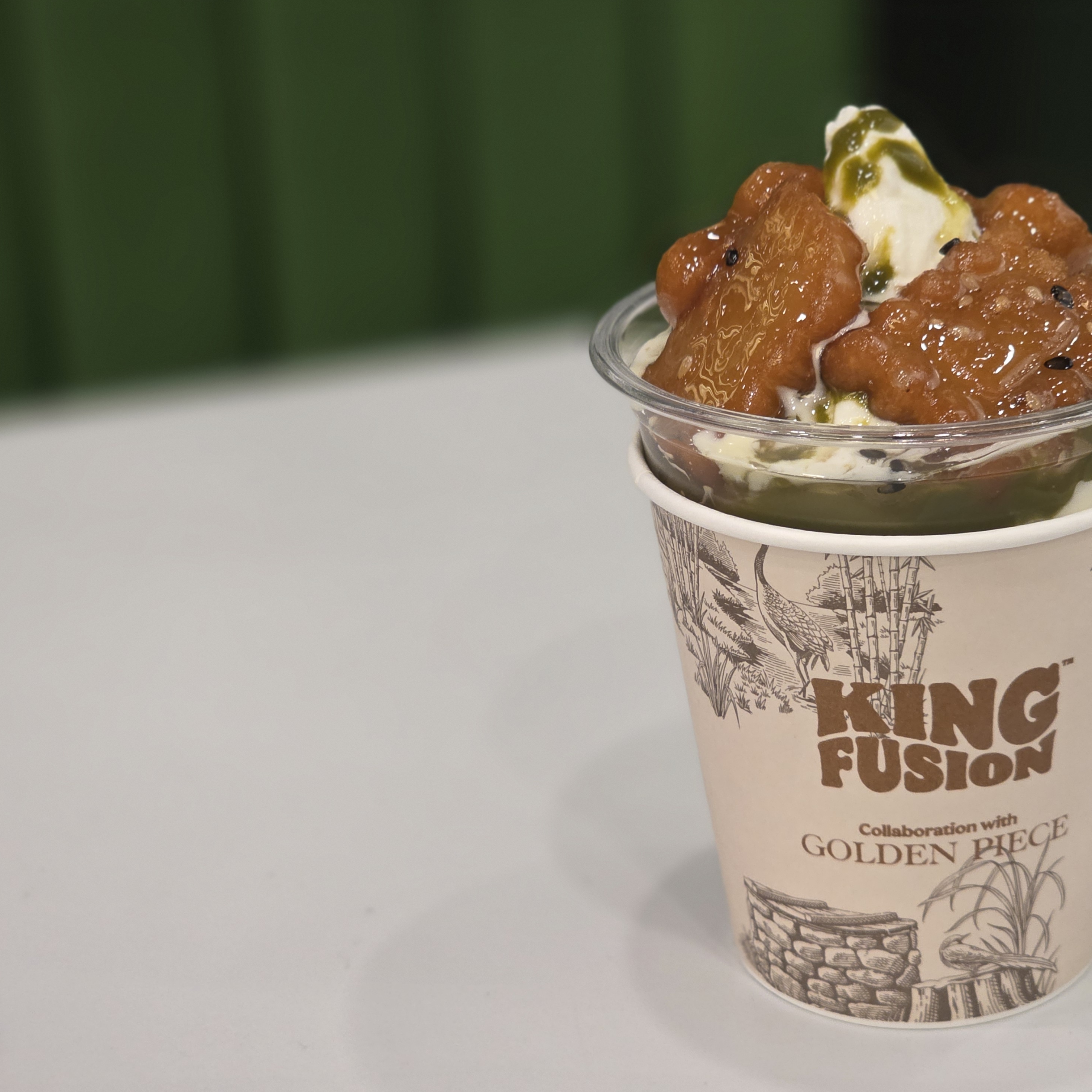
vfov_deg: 20.9
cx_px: 711
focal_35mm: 83
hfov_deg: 20.8
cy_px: 548
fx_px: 2962
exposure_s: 1/120
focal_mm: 7.9
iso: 400
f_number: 2.4
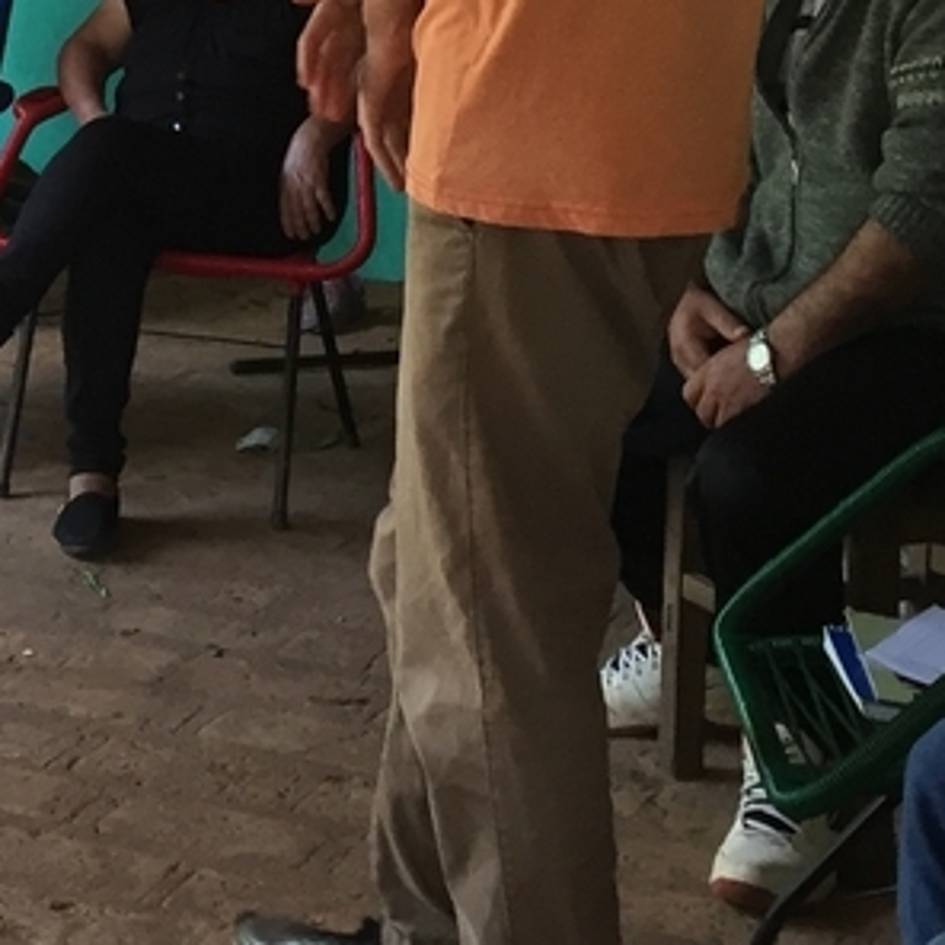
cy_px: -172
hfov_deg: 16.4
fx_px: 3212
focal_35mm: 104
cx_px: -26
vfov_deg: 16.1
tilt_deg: -3.9
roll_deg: -1.0
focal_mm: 4.15
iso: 50
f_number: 2.2
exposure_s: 1/33
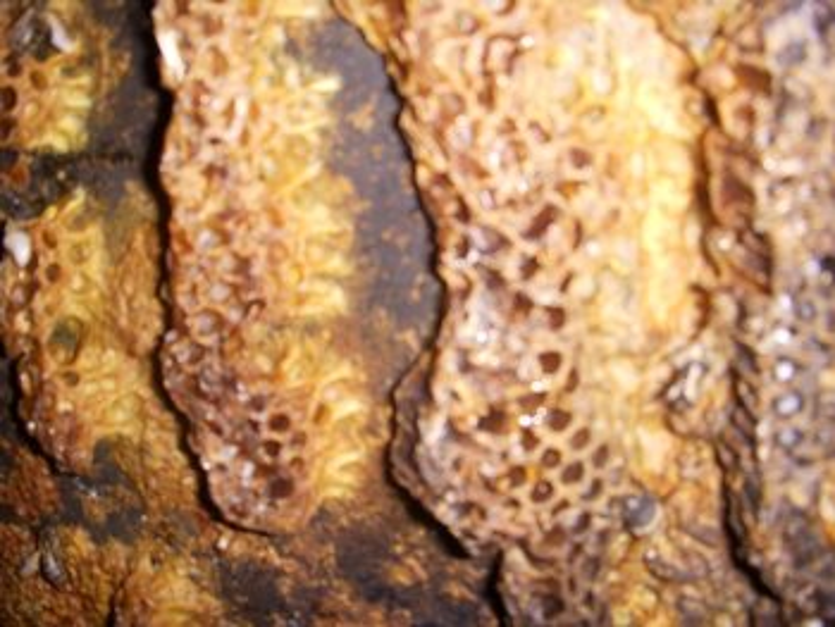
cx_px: 418
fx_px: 917
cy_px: 314
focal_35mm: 38
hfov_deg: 48.9
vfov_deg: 37.8
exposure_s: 1/30
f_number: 3.3
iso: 100
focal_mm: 6.3
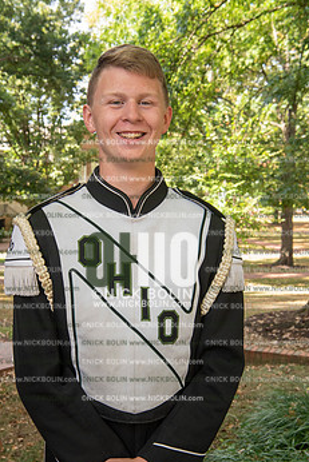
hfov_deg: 26.0
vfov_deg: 38.1
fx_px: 669
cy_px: 270
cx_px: 142
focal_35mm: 52
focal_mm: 40
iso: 500
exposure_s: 1/100
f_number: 8
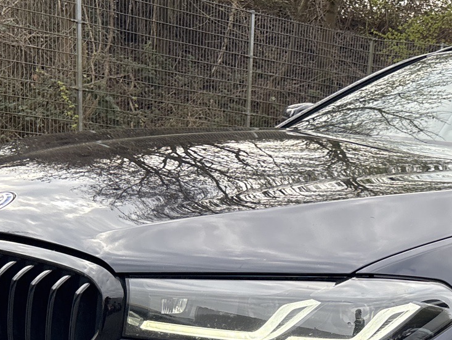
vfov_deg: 20.4
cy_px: 390
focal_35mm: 68
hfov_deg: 27.4
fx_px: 888
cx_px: 414
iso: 64
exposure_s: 1/693
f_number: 1.6
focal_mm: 5.96
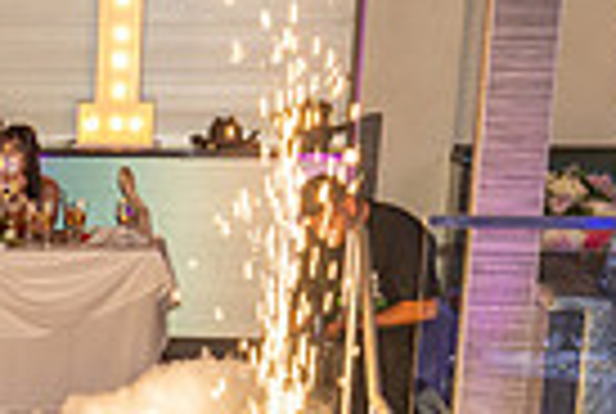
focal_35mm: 131
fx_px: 2246
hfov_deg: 14.3
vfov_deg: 10.2
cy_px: 601
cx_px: -391
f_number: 3.5
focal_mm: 31
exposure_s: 1/125
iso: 1000
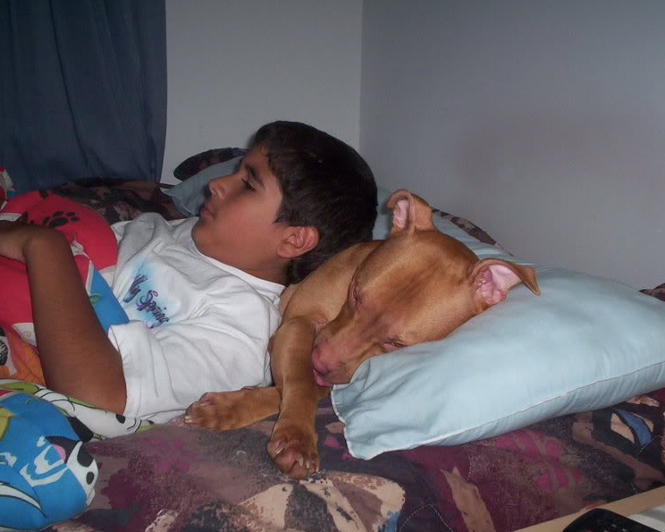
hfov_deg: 45.8
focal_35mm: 40
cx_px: 354
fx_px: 787
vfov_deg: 37.3
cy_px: 266
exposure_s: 1/60
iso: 140
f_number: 4.5
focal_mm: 4.99
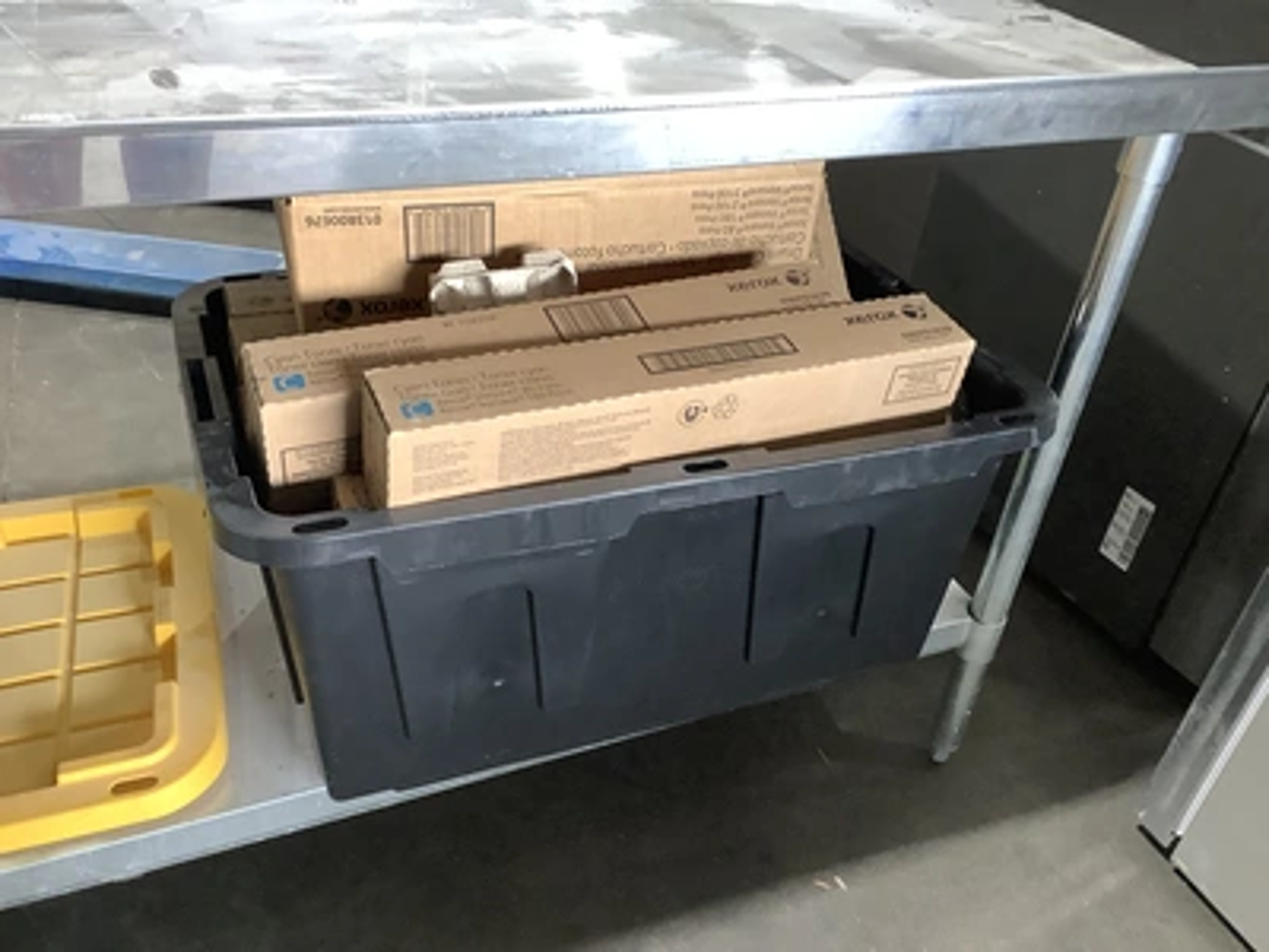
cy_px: 476
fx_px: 1136
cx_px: 634
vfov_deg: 45.4
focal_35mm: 31
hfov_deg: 58.4
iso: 200
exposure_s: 1/60
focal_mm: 3.3
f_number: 2.4
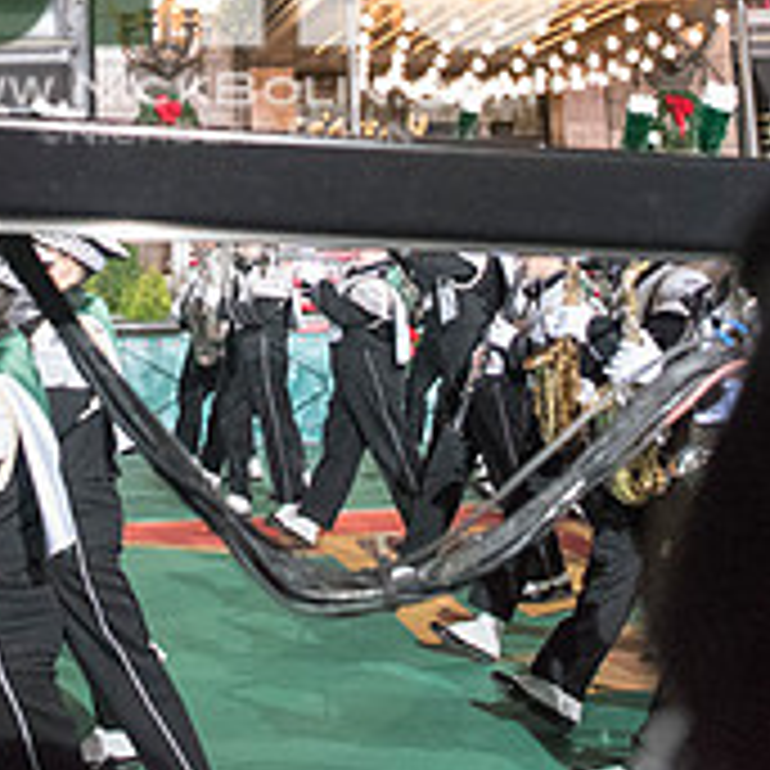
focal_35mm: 69
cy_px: -70
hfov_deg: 24.8
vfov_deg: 23.5
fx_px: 1736
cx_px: 225
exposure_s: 1/1250
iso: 8000
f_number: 2.8
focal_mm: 24
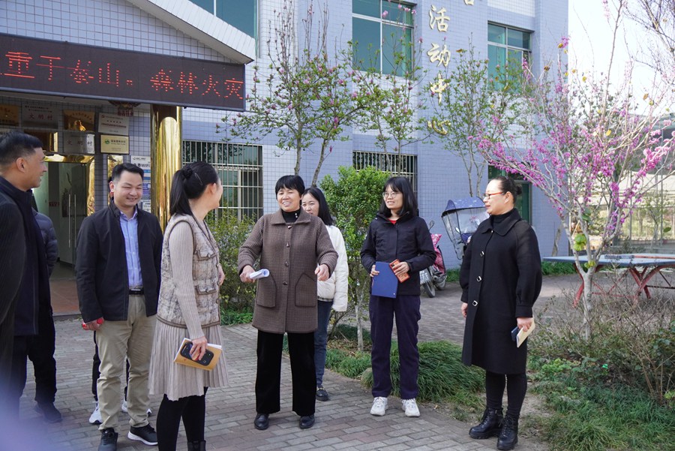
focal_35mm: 33
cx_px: 338
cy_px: 226
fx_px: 619
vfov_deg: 40.0
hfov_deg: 57.2
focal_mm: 22
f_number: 4
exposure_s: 1/2000
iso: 1250
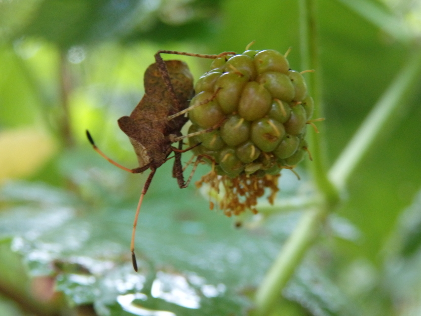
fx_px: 803
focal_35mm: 66
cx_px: 210
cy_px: 158
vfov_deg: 22.3
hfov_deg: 29.4
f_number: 4.4
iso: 800
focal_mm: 11.9
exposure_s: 1/30
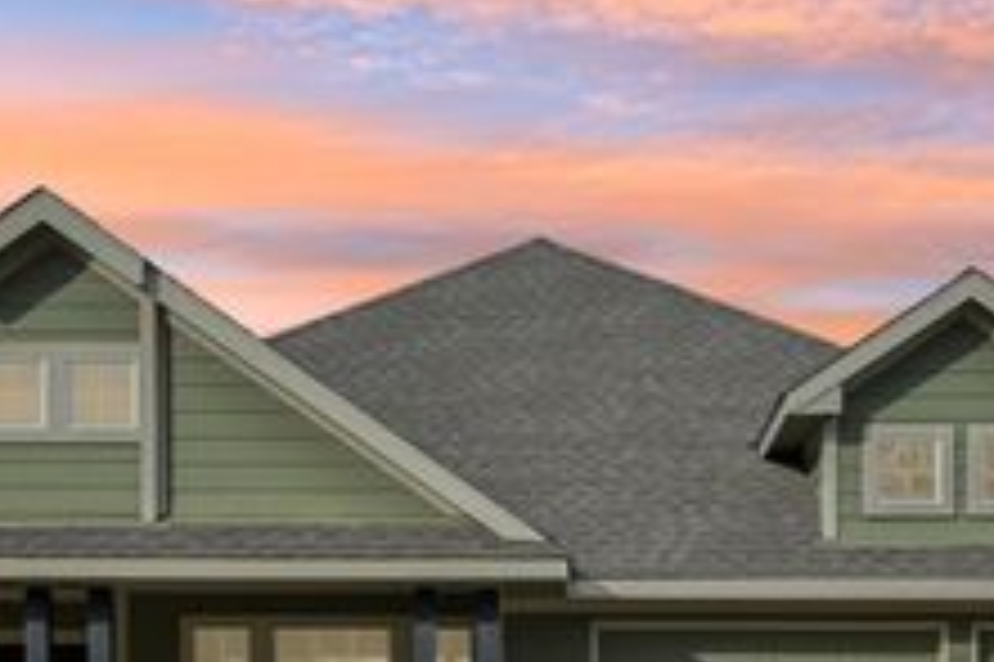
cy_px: 669
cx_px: 540
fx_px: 1876
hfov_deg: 29.7
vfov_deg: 19.4
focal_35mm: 68
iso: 400
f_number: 8
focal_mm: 30
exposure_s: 1/1250
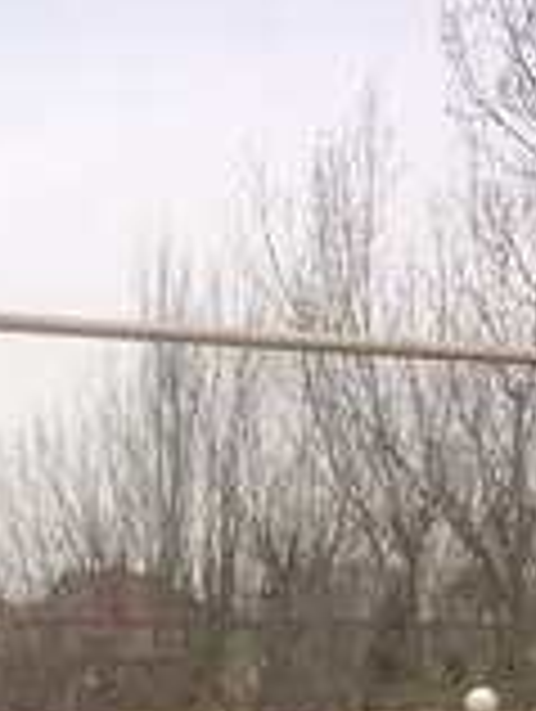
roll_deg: +0.5
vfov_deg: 19.6
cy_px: 954
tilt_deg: -6.7
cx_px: -126
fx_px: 1874
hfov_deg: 15.6
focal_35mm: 91
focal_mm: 4.15
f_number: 2.2
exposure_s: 1/2283
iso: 32
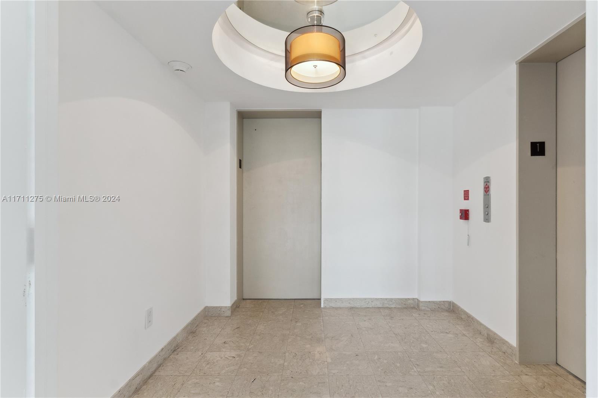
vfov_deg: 73.7
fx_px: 266
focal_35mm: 16
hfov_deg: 96.7
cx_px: 299
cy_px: 199
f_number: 8
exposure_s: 1/20
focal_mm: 11
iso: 400
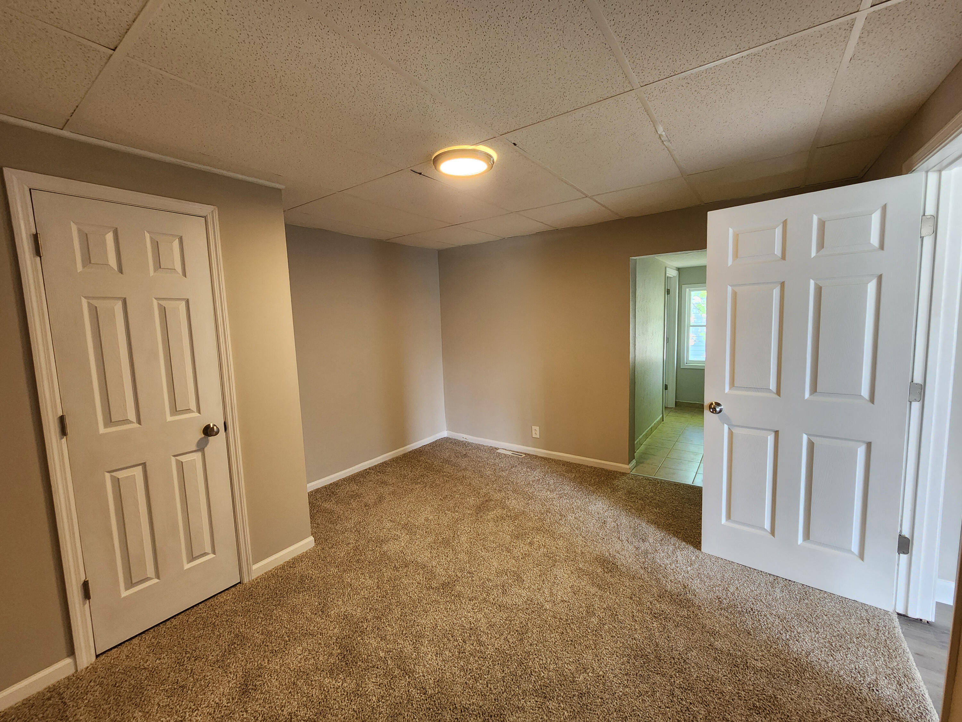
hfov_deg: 106.2
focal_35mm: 13
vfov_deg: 89.9
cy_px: 361
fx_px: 361
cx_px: 481
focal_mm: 2.2
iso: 250
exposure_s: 1/60
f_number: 2.2
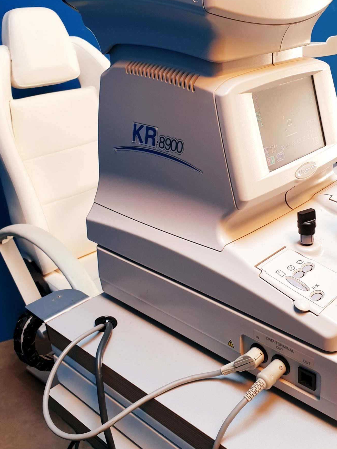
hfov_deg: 37.0
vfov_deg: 48.8
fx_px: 493
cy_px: 194
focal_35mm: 38
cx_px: 244
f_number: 2.4
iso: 125
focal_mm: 4.3
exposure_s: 1/50
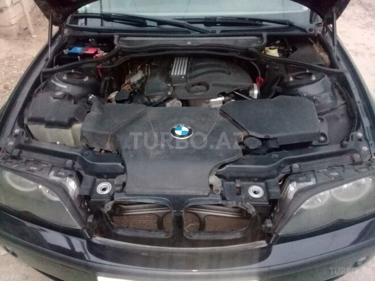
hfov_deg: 58.4
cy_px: 140
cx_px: 188
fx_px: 336
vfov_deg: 45.4
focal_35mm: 31
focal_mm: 3.3
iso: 400
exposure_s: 1/33
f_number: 2.2
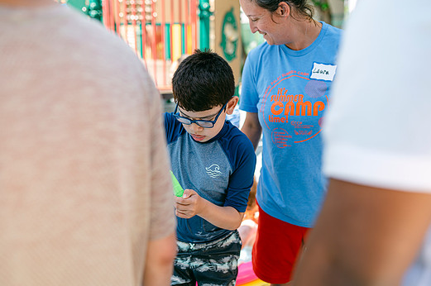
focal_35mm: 39
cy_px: 148
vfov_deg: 34.1
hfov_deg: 49.6
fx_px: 466
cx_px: 207
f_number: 2
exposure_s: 1/800
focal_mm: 35
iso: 100
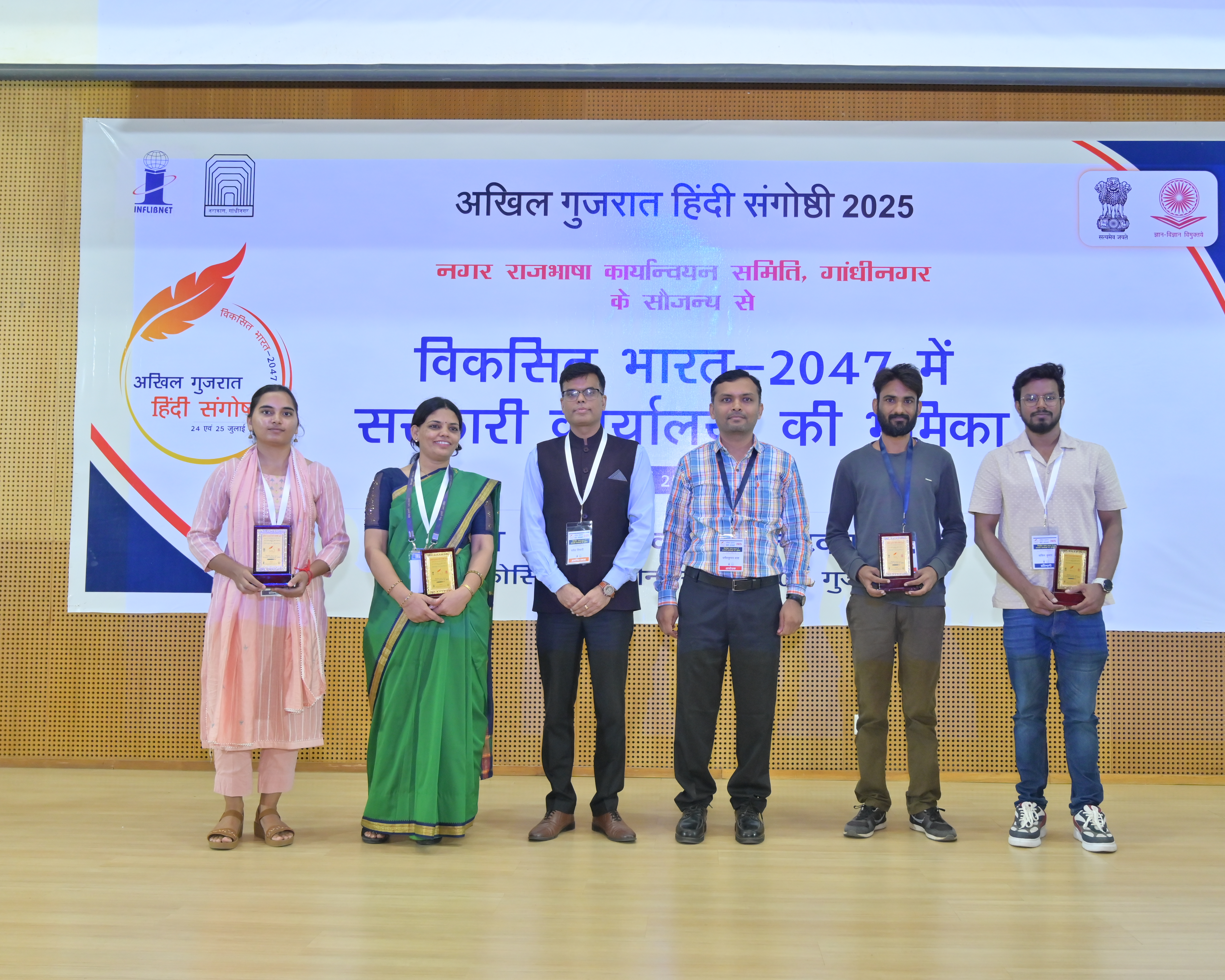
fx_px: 1233
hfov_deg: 52.7
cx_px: 694
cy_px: 490
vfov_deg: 43.4
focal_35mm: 34
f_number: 4.5
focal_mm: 30
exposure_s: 1/125
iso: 1600
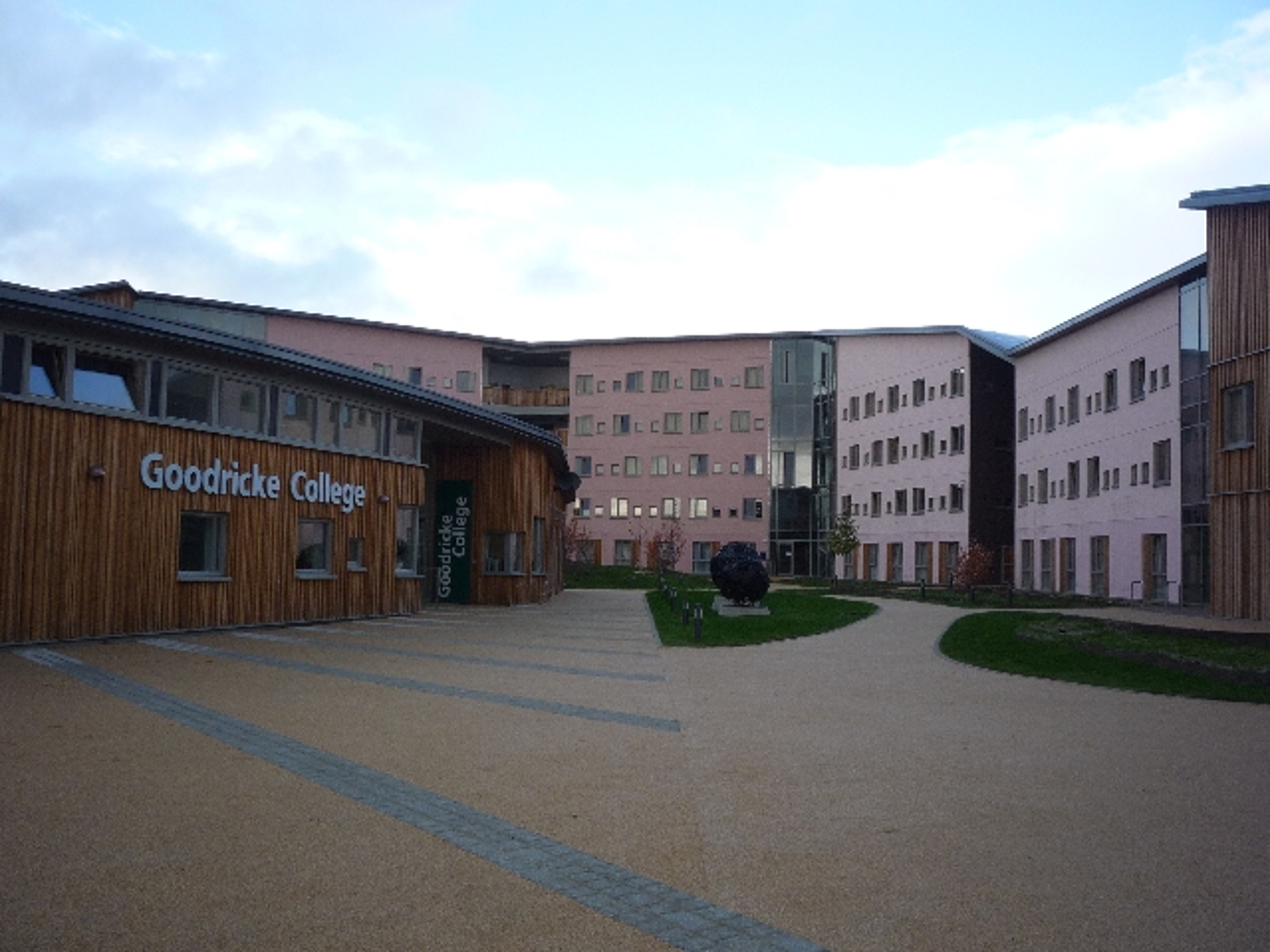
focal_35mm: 32
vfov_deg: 44.2
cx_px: 635
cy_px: 476
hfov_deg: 56.8
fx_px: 1174
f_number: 4
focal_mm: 5.2
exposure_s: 1/125
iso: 100
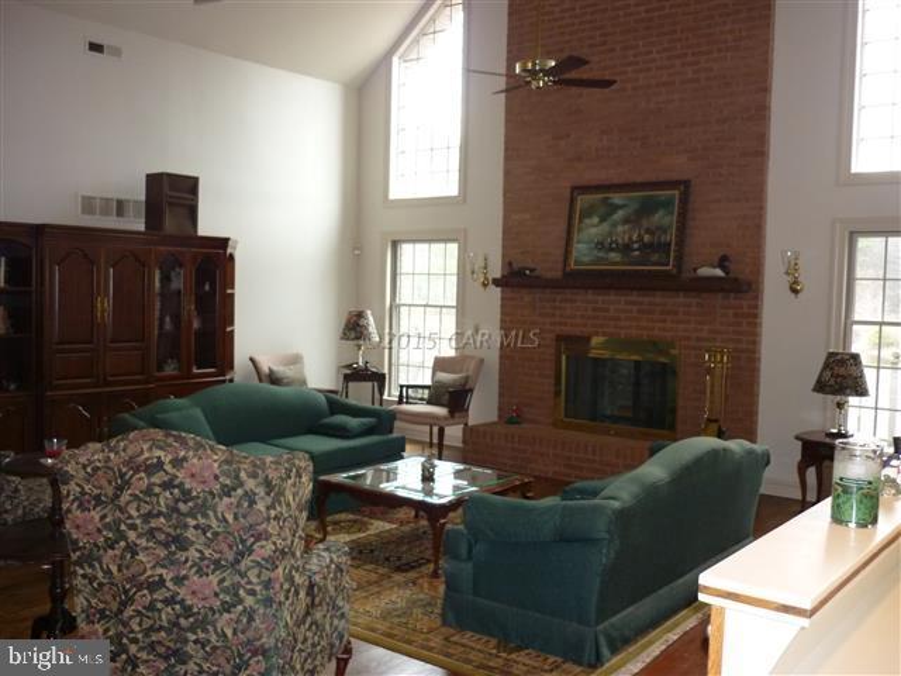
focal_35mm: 33
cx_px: 450
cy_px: 338
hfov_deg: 55.4
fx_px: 859
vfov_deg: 42.9
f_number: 2.8
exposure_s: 1/30
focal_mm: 5.5
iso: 250
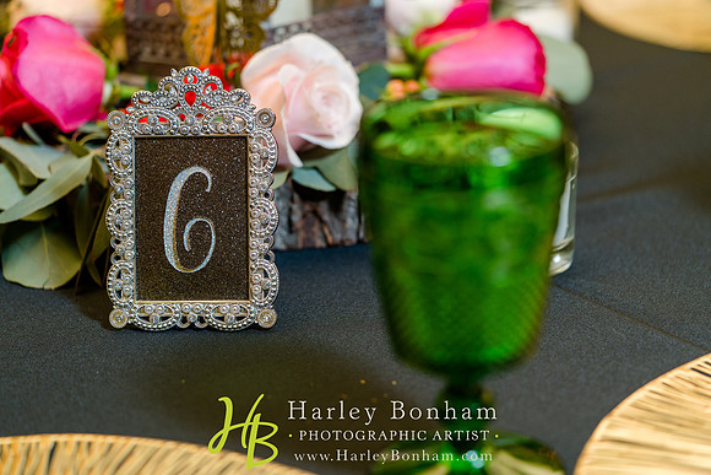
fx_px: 1778
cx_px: 356
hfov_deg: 22.6
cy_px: 238
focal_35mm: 90
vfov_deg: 15.2
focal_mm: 90
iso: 640
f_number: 2.8
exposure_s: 1/200
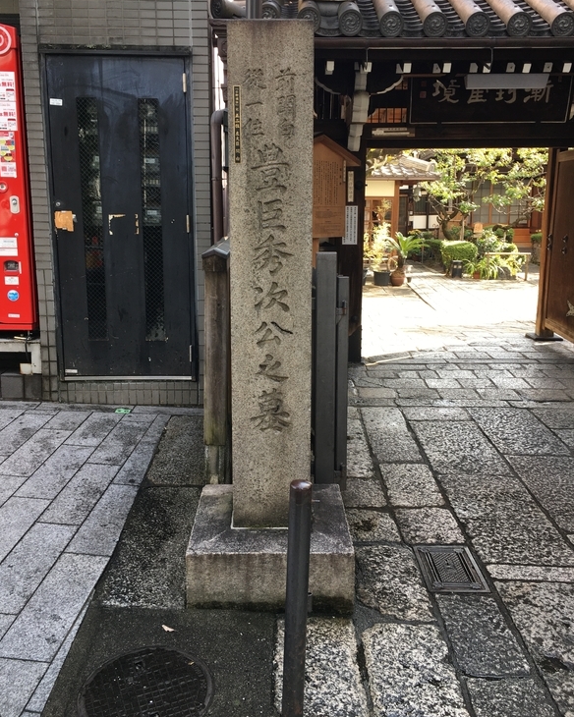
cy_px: 325
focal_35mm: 31
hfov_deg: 47.1
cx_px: 283
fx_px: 658
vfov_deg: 57.1
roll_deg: +1.1
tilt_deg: -9.7
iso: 32
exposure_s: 1/120
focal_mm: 4.15
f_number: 2.2
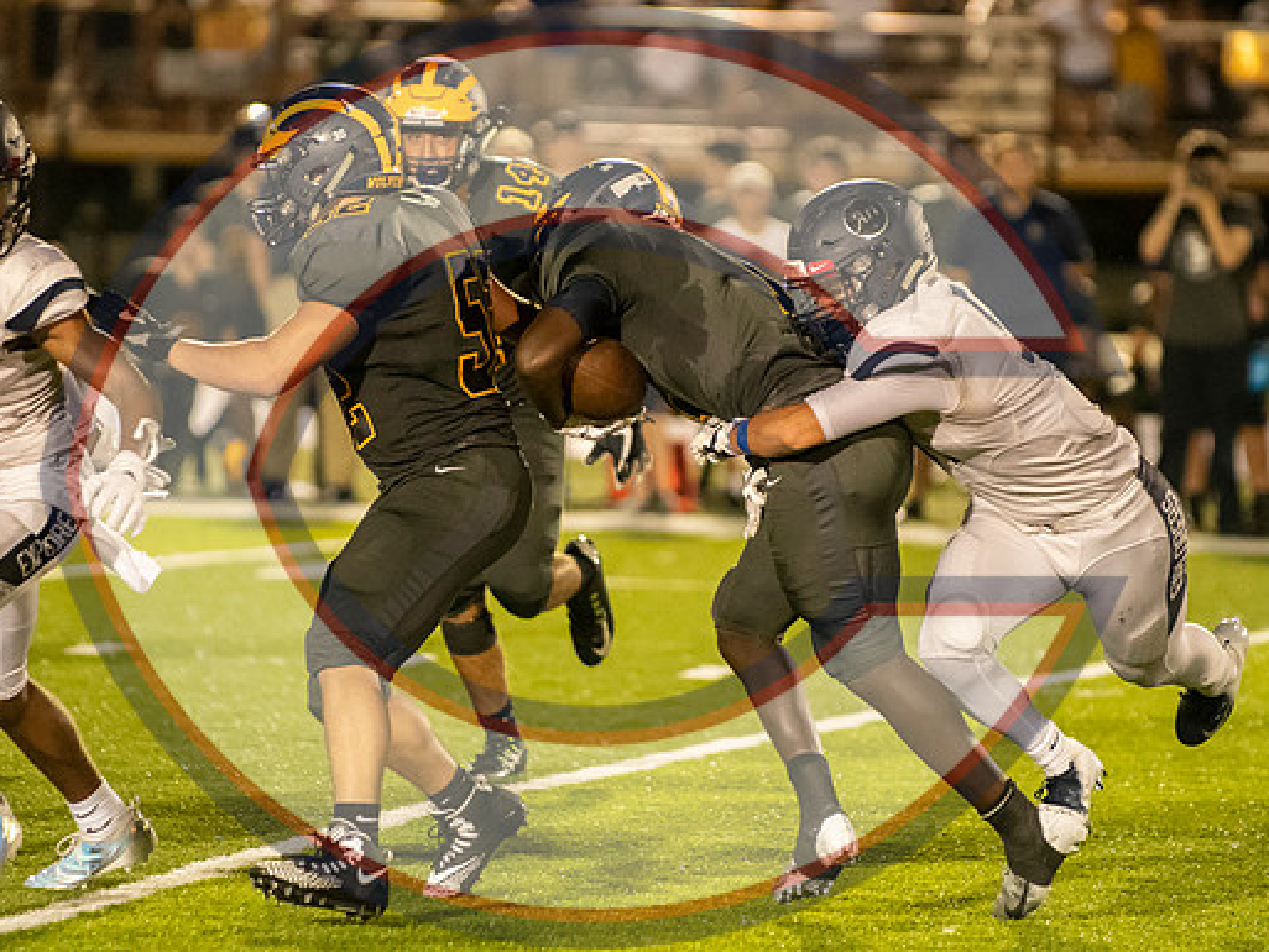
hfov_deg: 6.1
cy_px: 476
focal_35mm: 326
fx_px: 11954
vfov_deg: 4.6
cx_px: 584
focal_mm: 200
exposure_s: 1/1250
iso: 9000
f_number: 2.8
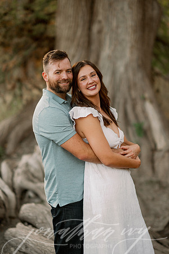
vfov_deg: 23.9
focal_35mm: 85
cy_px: 127
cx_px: 84
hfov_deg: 16.1
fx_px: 598
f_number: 2
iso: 200
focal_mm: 85
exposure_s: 1/200
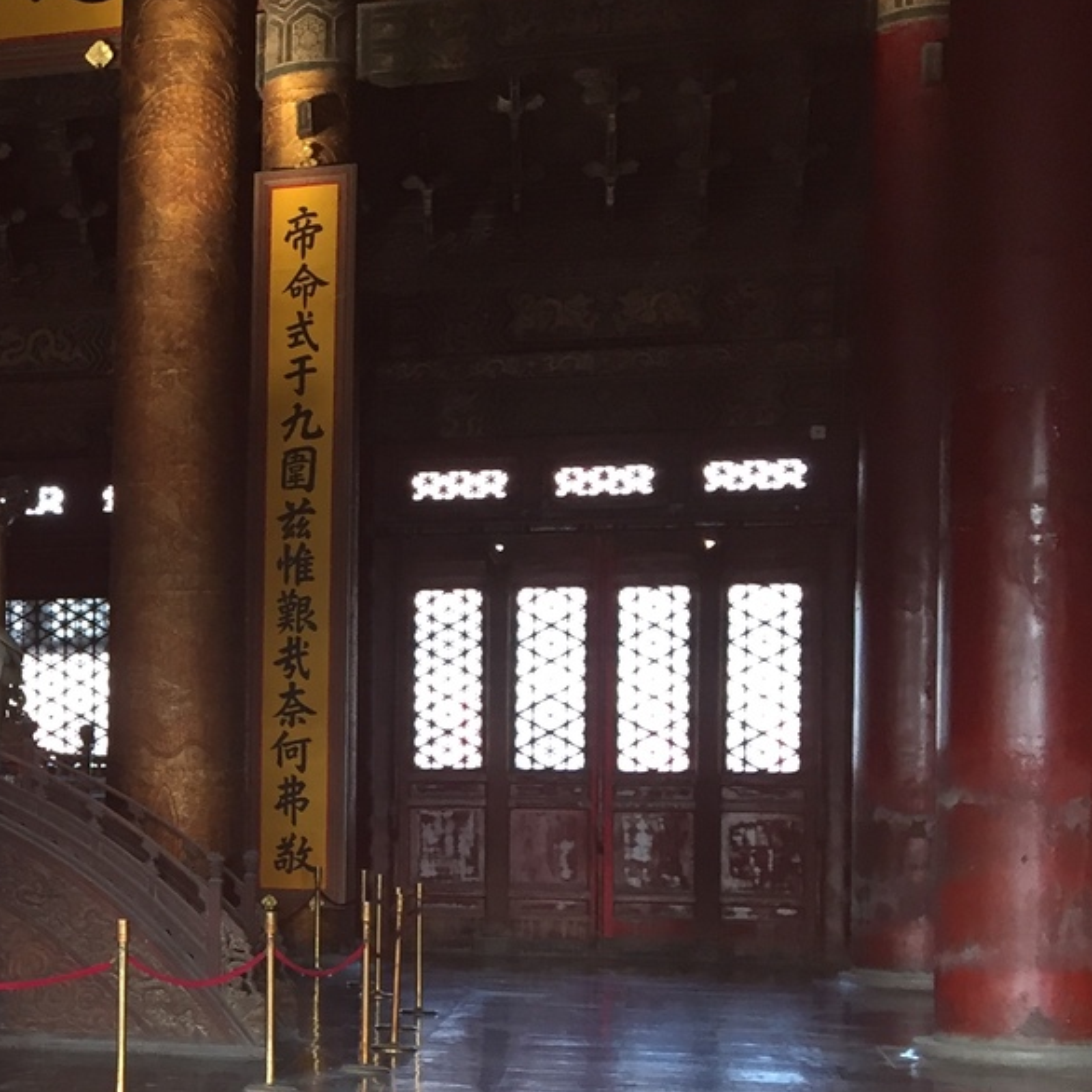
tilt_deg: +0.4
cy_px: 799
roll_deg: -0.5
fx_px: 2498
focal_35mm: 70
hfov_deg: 22.2
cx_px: -311
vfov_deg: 24.4
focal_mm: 4.15
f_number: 2.2
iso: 100
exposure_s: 1/33
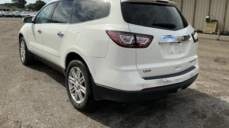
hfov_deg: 62.7
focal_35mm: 31
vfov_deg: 37.5
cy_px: 49
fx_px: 188
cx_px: 114
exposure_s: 1/2538
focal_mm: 3
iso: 25
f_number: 1.8
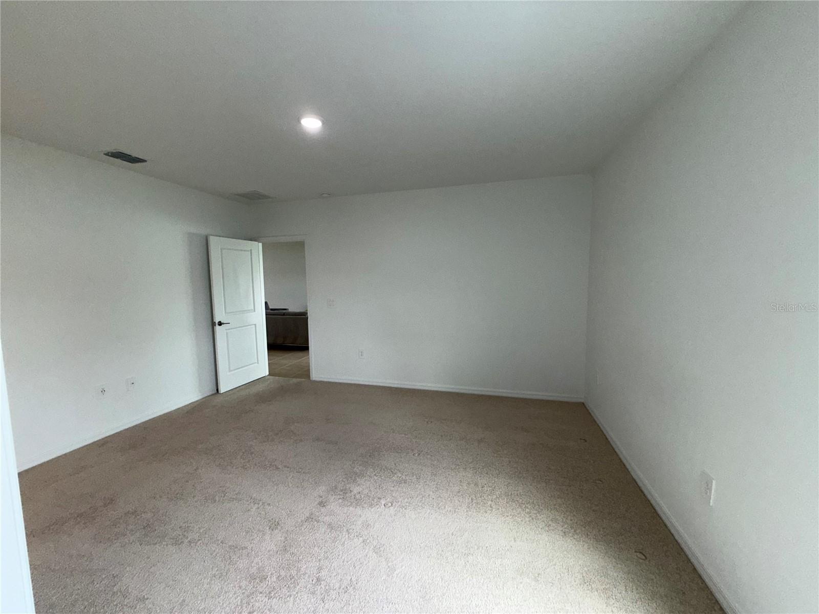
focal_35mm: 14
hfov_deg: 102.1
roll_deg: +0.9
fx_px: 331
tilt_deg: -4.7
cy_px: 307
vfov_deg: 85.7
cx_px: 410
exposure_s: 1/122
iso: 80
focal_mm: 2.22
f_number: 2.2
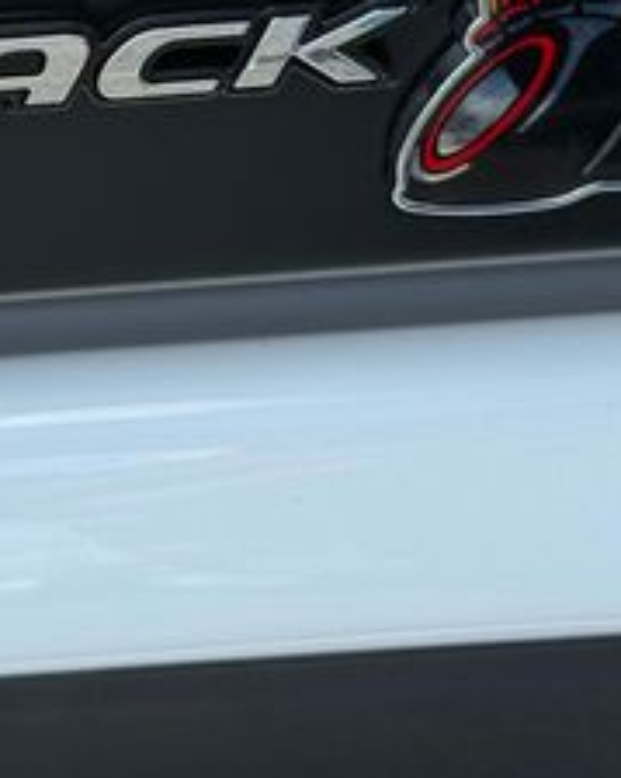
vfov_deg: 14.2
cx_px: -142
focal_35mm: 134
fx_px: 3081
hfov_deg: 11.3
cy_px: 69
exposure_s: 1/2342
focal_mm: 6.76
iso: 64
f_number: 1.78
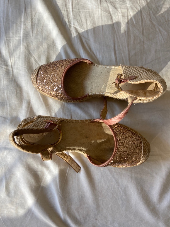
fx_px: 170
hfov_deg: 53.1
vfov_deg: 67.3
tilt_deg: -87.5
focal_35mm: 26
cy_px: 114
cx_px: 85
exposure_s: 1/317
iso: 32
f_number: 1.8
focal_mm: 4.25
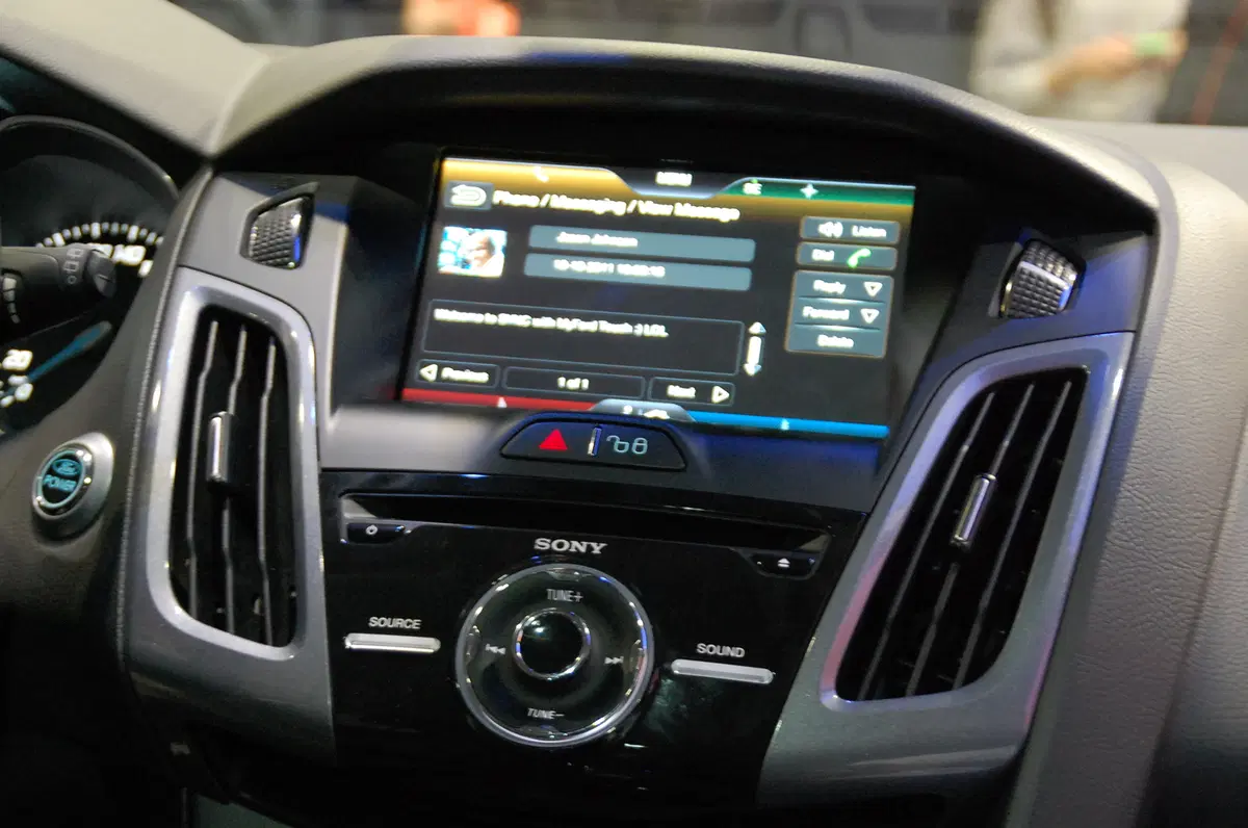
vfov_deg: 17.4
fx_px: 2700
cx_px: 624
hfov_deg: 26.0
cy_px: 414
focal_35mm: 78
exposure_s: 1/13
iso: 1600
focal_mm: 52
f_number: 5
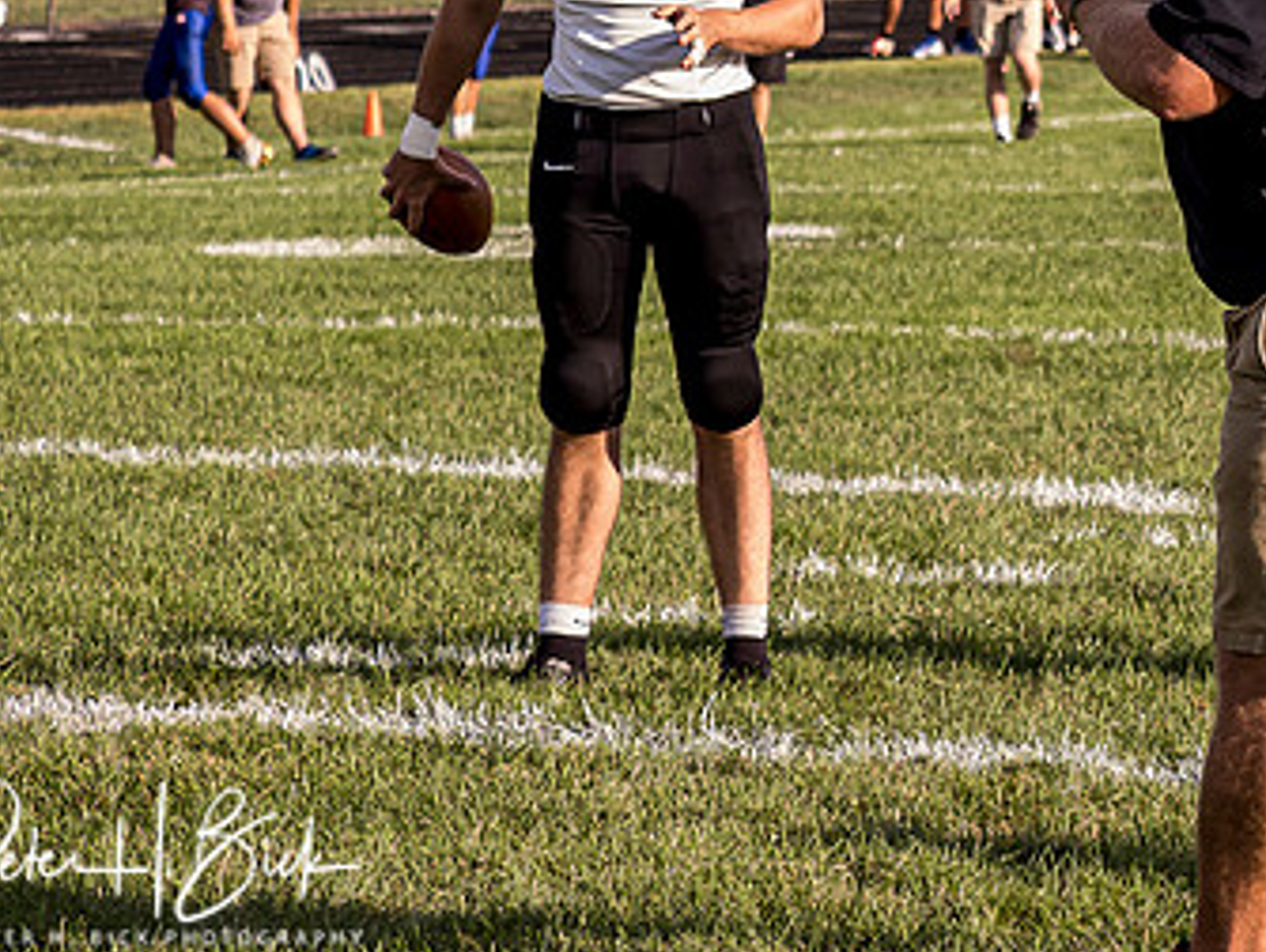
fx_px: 7981
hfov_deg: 9.0
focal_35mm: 218
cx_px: 1361
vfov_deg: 6.8
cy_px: 18
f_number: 2.8
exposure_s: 1/1000
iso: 100
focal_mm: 40
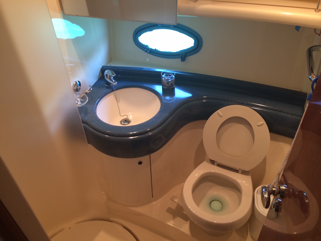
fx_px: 278
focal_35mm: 30
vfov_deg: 46.8
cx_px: 160
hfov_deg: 60.0
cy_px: 120
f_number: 2.2
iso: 125
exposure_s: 1/30
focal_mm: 4.12
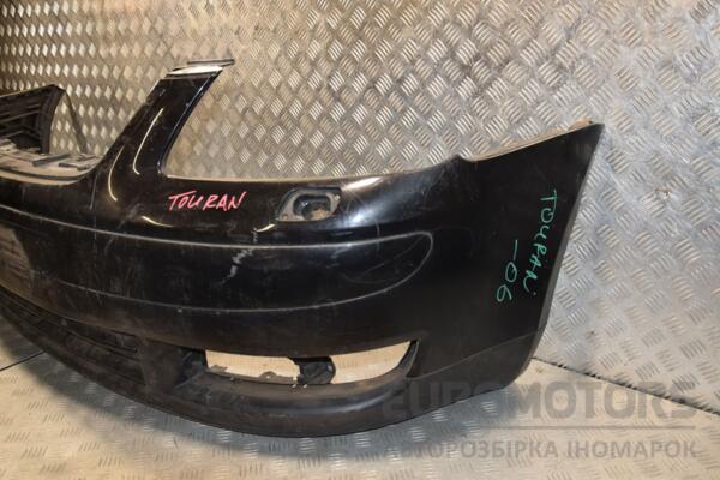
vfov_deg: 41.7
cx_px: 360
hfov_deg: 59.5
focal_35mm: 32
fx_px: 630
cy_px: 240
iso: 800
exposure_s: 1/200
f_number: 5
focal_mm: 21
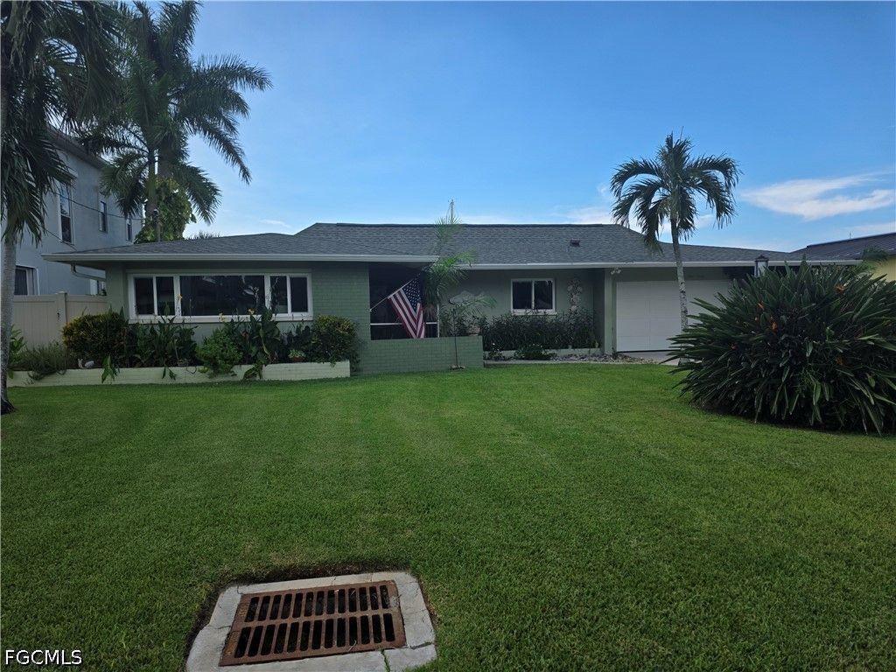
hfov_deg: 73.9
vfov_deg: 58.9
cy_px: 336
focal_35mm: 23
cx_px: 448
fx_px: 595
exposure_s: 1/3001
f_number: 1.7
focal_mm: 6.25
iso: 80
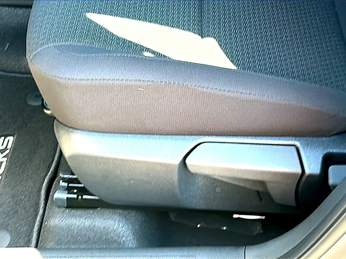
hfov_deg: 39.7
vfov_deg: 30.3
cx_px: 173
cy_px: 130
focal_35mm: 48
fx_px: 480
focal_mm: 6.86
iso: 100
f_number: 1.78
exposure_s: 1/119
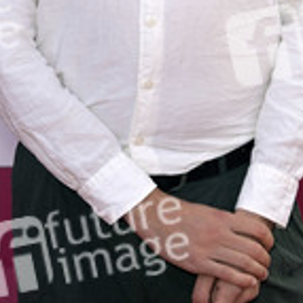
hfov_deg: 11.3
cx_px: 142
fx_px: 1525
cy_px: -70
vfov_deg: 11.1
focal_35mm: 154
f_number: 5.6
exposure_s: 1/200
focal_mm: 65
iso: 250
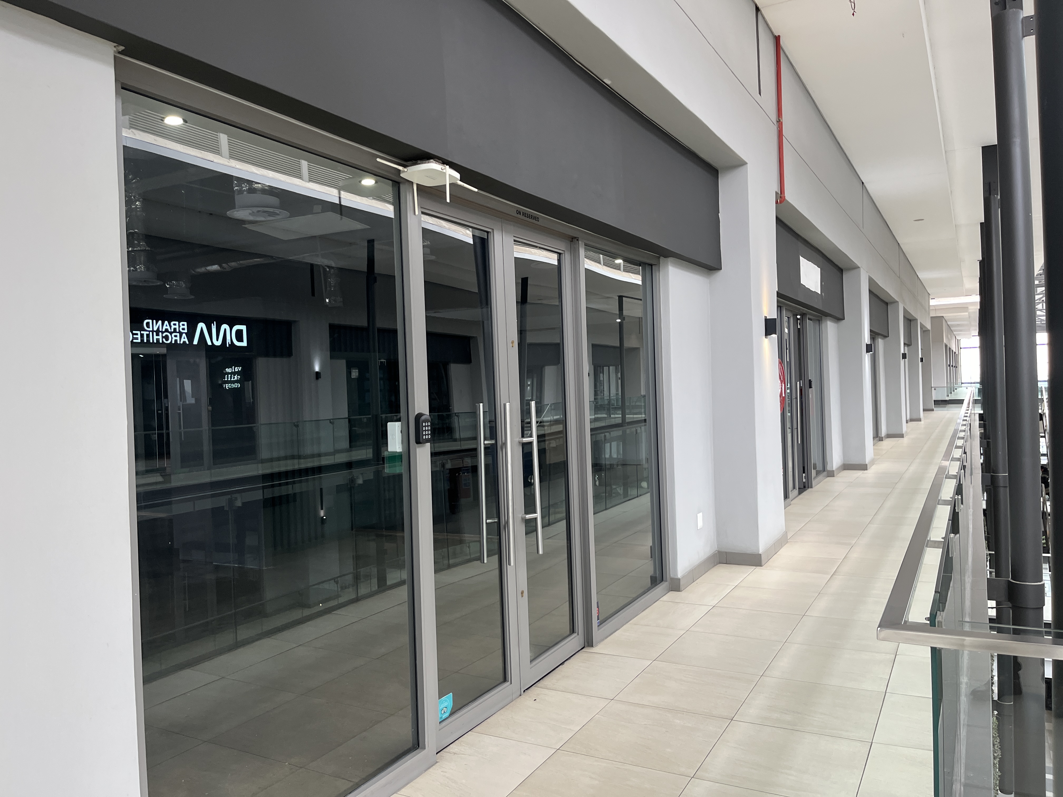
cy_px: 398
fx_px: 798
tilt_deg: -1.3
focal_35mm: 26
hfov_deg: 67.3
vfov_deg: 53.1
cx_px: 532
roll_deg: +2.1
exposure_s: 1/100
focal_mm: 5.1
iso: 125
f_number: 1.6
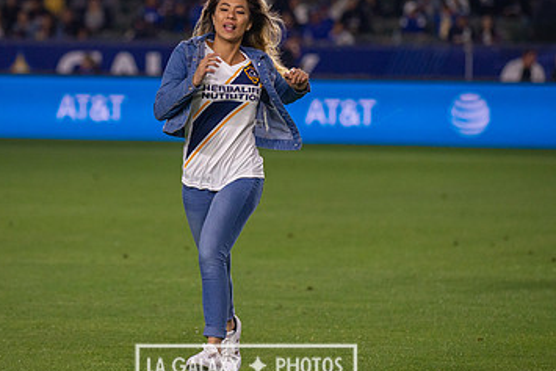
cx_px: 246
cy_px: 131
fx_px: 3909
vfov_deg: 5.4
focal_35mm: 253
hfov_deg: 8.1
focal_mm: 155
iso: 1600
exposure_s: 1/2500
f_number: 2.8
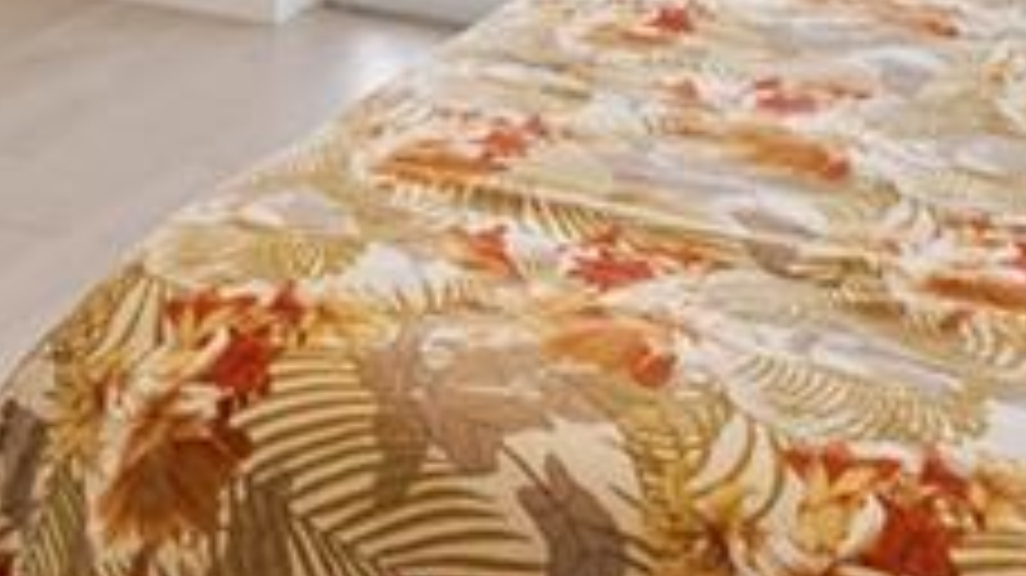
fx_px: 1795
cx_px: 324
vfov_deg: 15.0
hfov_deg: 31.6
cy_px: -560
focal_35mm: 66
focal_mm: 14
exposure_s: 1/4
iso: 160
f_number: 7.1
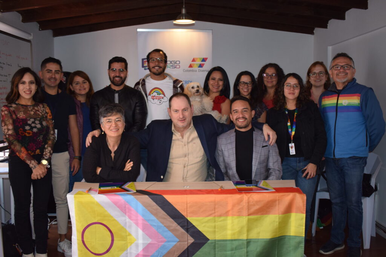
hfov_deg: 53.1
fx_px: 386
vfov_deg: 36.9
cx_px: 193
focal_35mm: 36
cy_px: 128
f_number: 3.8
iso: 800
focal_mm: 24
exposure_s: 1/200
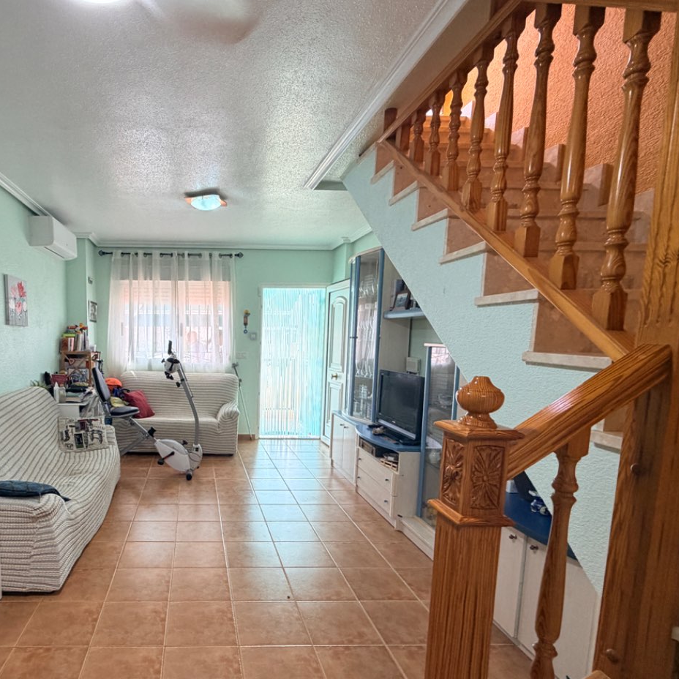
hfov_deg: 71.8
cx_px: 207
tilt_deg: -6.6
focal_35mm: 20
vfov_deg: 74.4
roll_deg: +0.3
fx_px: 444
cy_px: 388
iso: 160
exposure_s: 1/100
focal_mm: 2.22
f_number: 2.2
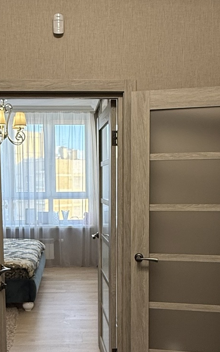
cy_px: 220
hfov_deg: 31.1
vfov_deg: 47.8
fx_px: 393
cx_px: 85
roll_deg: +0.8
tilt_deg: -5.6
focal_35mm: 41
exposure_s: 1/100
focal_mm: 2.22
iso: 160
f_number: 2.2
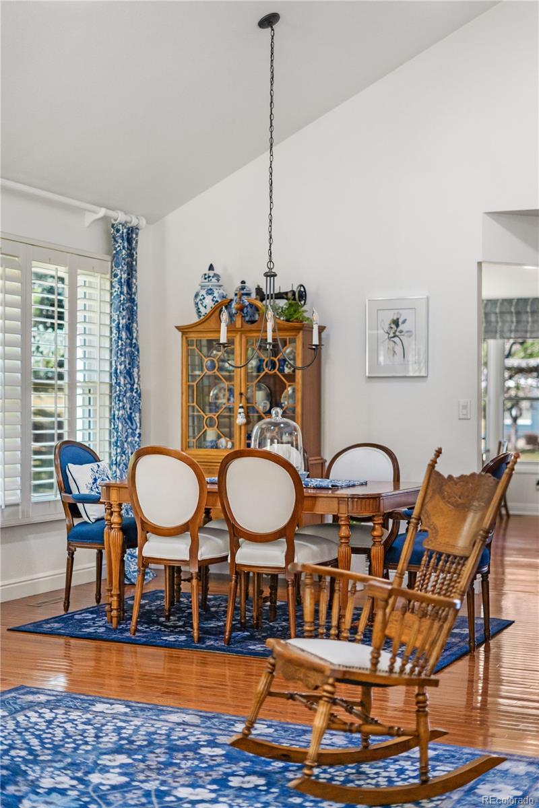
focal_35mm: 50
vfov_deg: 39.6
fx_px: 1123
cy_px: 404
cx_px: 270
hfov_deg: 27.0
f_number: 1.8
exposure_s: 1/1250
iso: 1600
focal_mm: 50
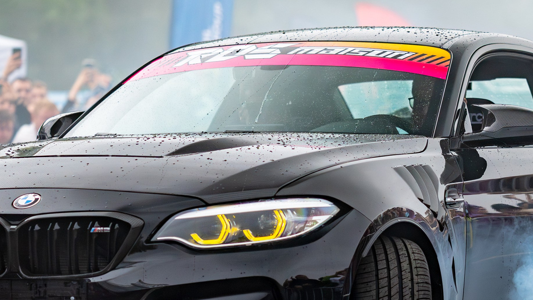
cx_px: 441
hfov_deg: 9.6
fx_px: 3152
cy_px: 289
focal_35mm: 223
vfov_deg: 5.4
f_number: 2.2
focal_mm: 85
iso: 800
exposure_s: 1/640
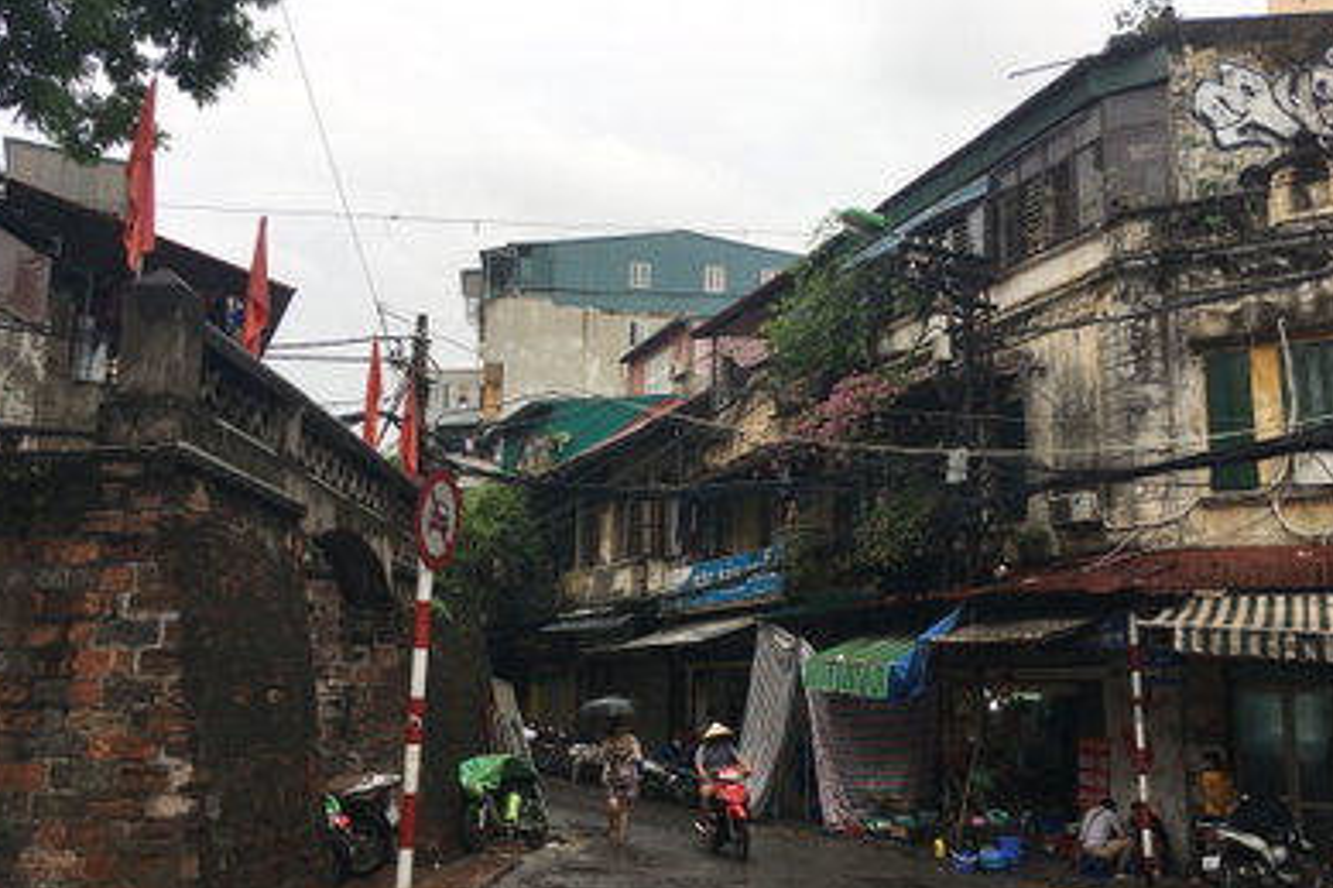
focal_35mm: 31
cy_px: 511
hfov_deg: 60.3
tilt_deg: +10.0
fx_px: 1147
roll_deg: -2.0
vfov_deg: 42.2
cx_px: 661
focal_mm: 4.15
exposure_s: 1/292
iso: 25
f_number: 2.2
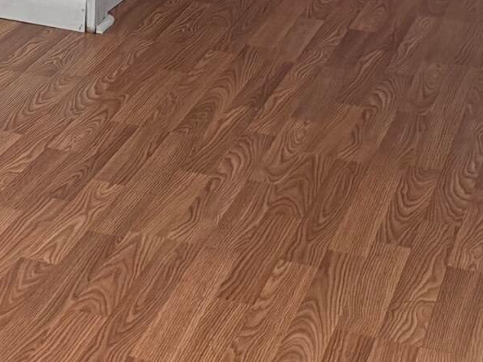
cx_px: -203
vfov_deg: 10.3
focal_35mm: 132
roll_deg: -1.4
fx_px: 1841
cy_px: -390
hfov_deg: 14.1
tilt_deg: -2.7
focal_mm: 5.96
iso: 200
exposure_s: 1/60
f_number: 1.6
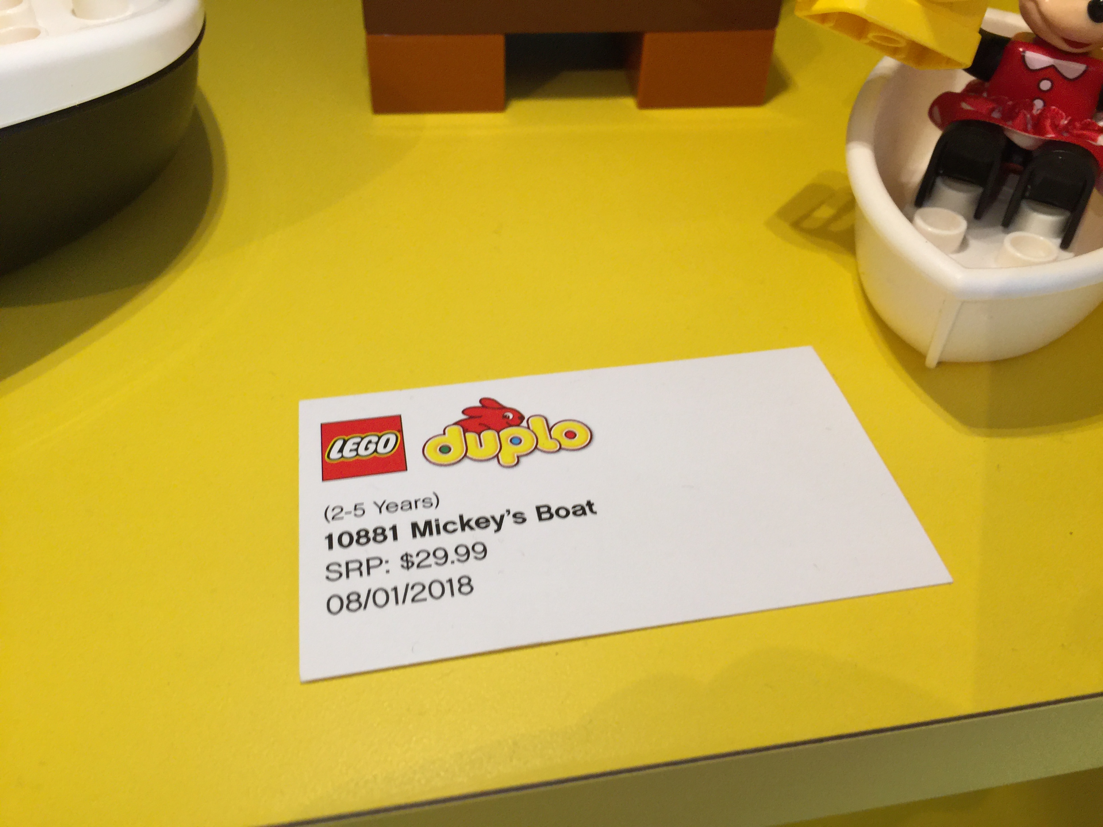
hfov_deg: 61.7
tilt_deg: -44.1
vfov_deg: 48.2
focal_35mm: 29
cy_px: 414
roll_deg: -3.3
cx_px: 552
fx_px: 924
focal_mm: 4.15
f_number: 2.2
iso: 32
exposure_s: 1/30
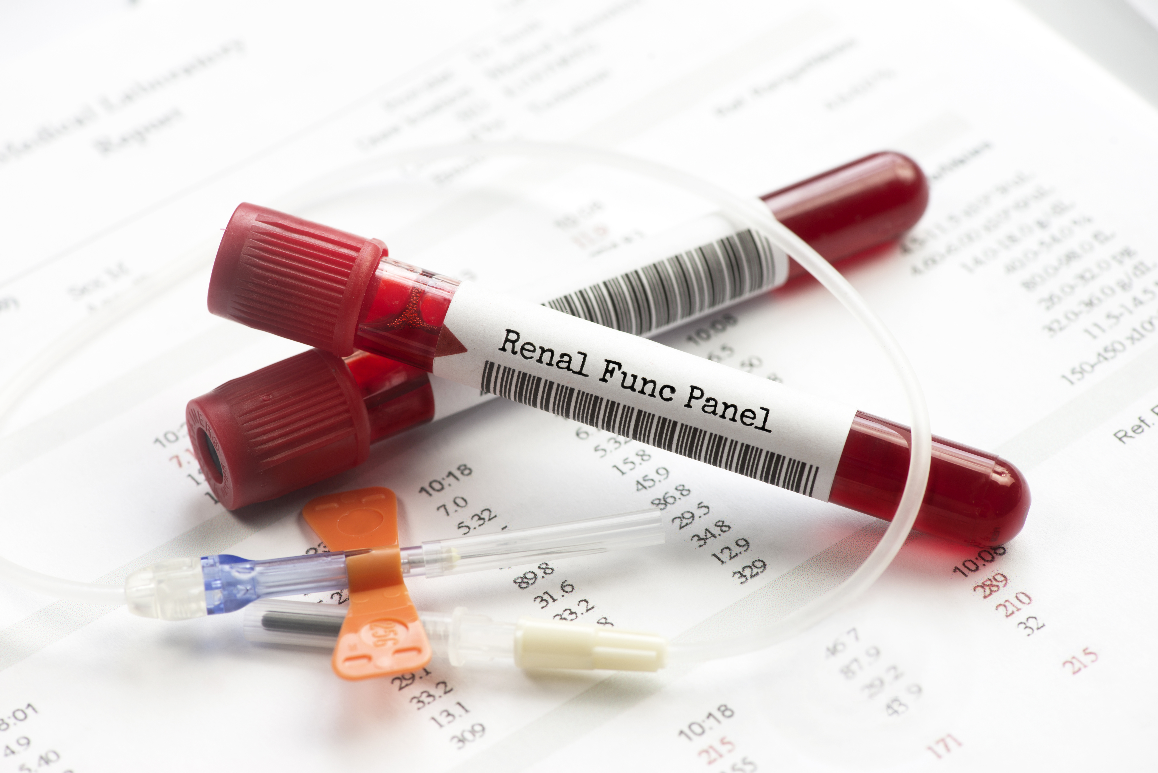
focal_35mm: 105
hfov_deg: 19.5
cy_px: 386
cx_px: 579
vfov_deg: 13.1
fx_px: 3378
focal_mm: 105
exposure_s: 1/160
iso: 100
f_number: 9
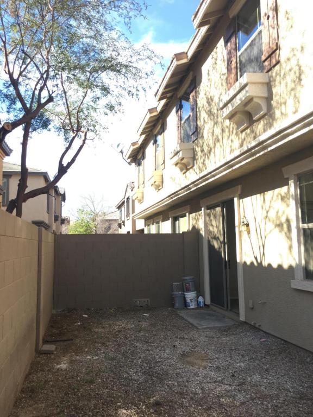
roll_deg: +0.7
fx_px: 350
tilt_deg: +6.6
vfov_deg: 61.7
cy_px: 208
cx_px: 156
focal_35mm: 29
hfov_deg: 48.2
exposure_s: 1/252
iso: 25
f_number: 2.2
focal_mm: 4.15
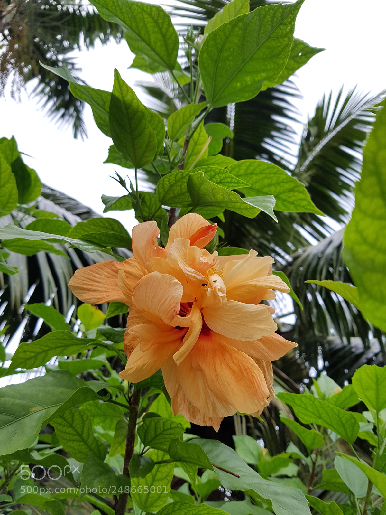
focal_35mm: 26
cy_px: 258
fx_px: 387
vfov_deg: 67.3
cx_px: 193
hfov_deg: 53.1
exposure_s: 1/100
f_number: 1.7
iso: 80
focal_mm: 4.2
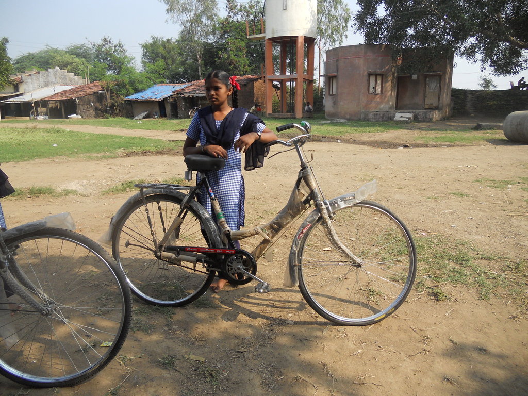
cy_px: 198
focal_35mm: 27
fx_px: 412
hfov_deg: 65.3
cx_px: 264
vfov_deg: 51.4
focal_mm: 4.9
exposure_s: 1/640
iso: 100
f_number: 3.2
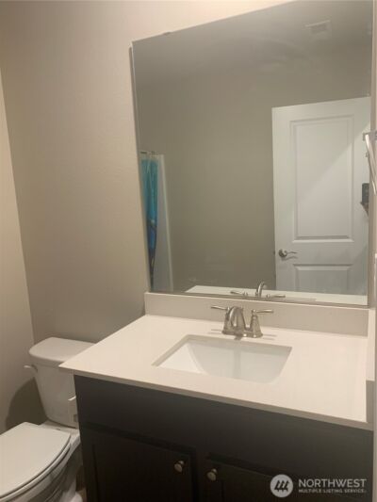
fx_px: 377
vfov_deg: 67.3
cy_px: 251
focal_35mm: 26
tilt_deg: -7.4
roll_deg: +3.3
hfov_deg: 53.1
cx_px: 188
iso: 160
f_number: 1.8
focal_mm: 4.25
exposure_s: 1/60
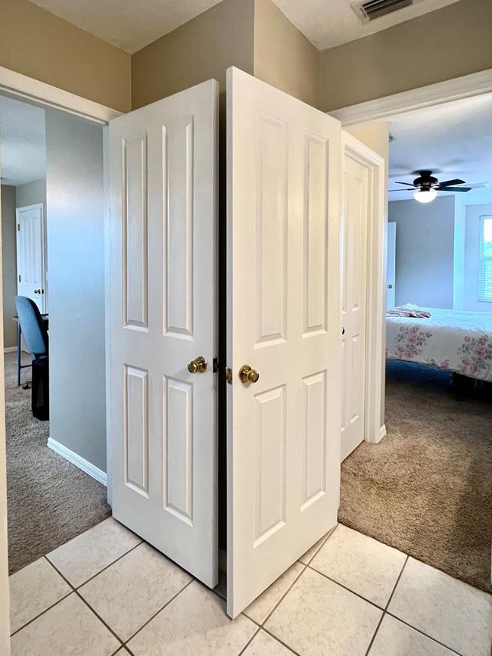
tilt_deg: -0.9
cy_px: 278
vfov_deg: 87.1
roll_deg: +0.3
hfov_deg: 71.6
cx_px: 254
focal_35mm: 18
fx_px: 341
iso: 200
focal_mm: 1.57
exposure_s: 1/120
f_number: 1.8
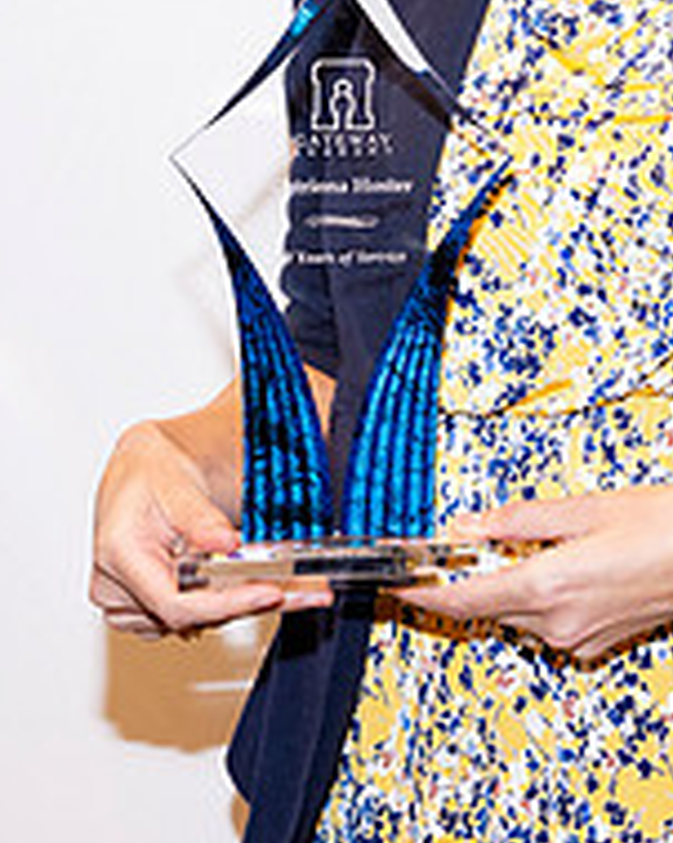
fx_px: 3588
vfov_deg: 13.2
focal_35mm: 144
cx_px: 946
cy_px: -40
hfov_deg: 10.4
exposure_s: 1/125
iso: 1000
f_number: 5.6
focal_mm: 43
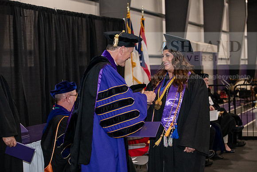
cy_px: 86
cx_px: 128
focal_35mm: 70
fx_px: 500
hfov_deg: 28.8
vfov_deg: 19.5
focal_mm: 70
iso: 2500
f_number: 5
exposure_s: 1/200
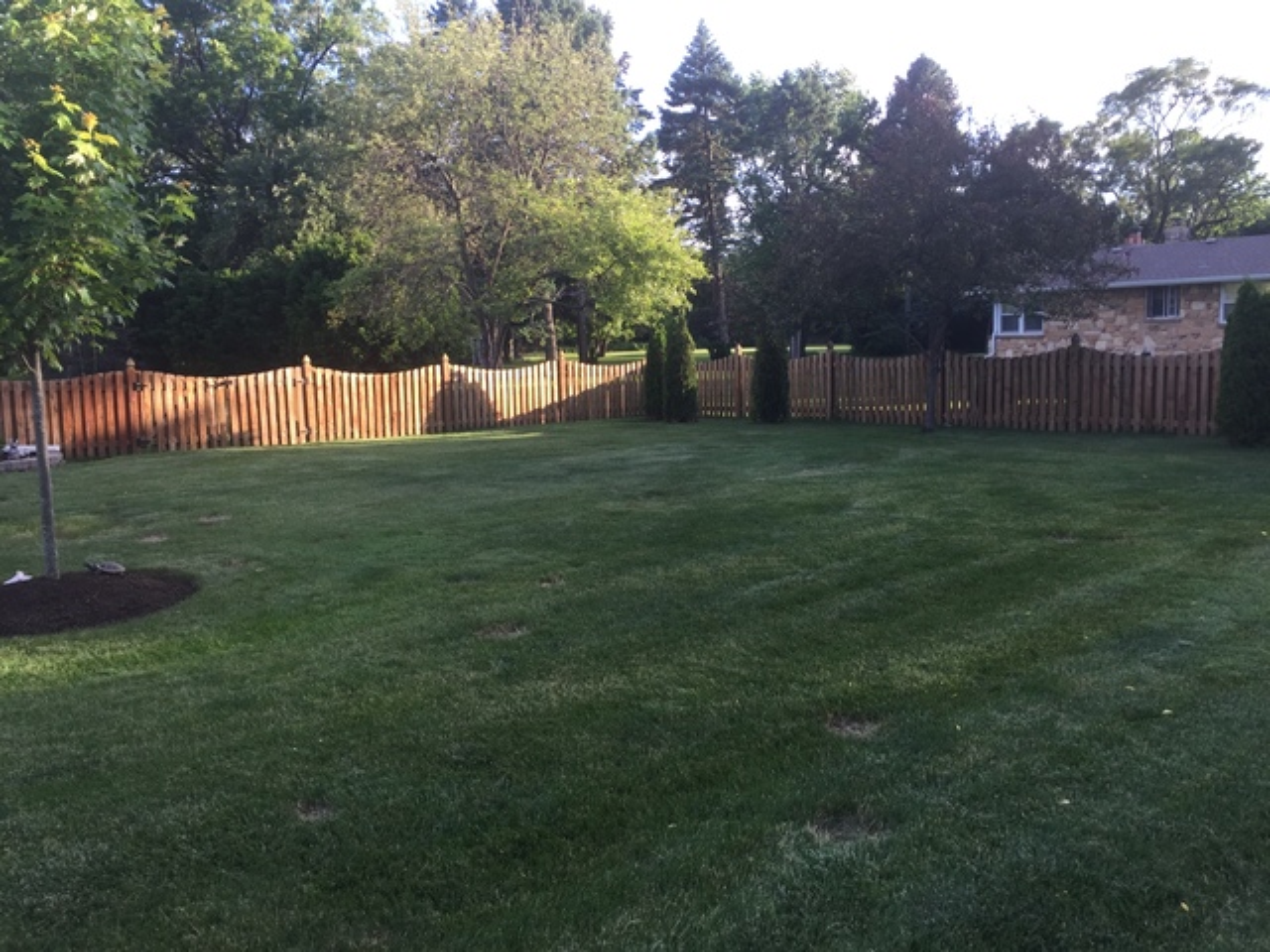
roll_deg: +0.6
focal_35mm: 29
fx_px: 1064
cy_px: 476
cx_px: 635
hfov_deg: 61.7
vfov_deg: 48.2
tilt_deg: -7.0
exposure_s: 1/215
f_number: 2.2
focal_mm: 4.15
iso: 32
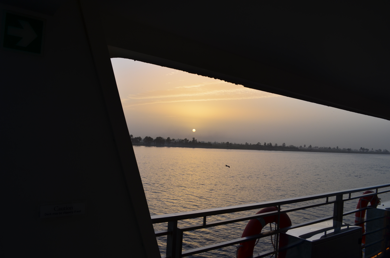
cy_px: 129
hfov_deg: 67.5
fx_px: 292
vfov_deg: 47.7
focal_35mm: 27
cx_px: 195
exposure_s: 1/250
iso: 180
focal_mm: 18
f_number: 8
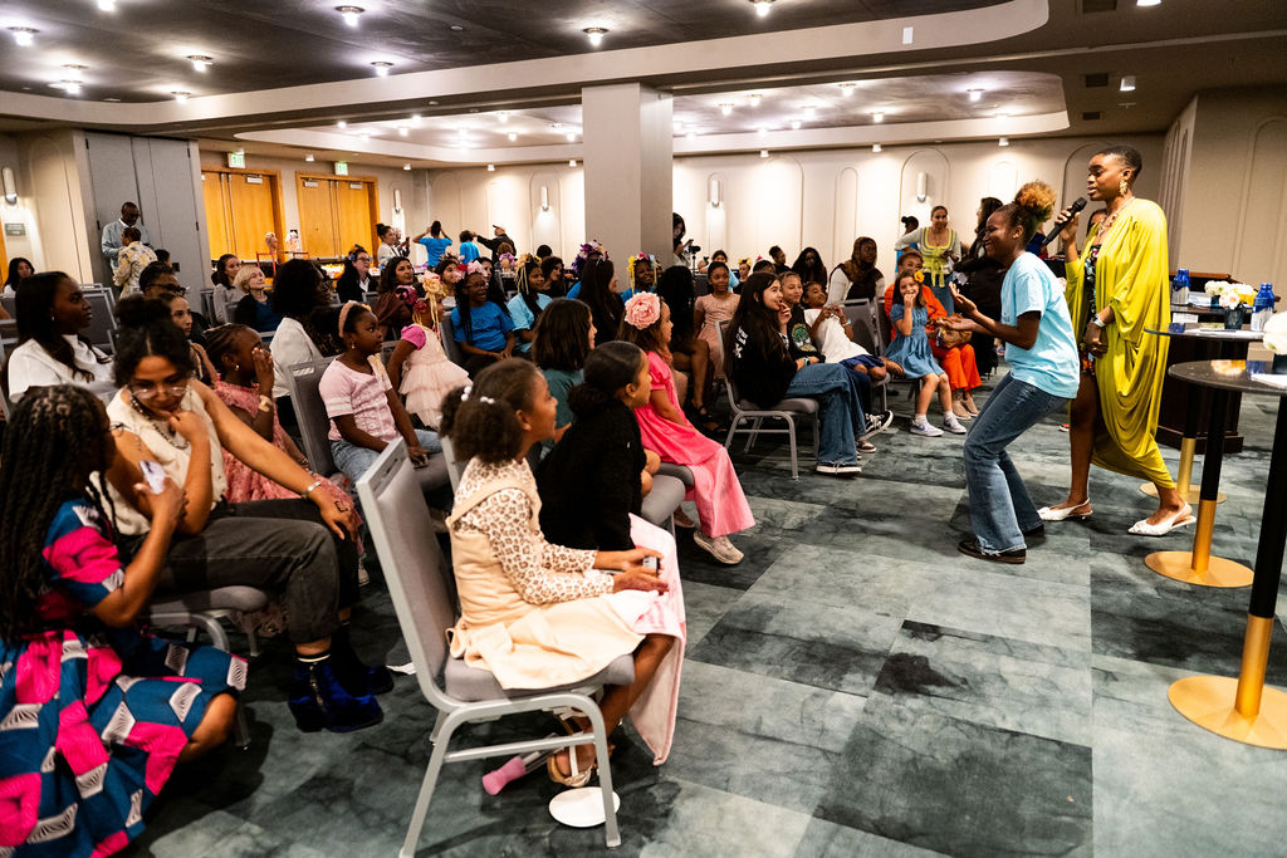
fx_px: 858
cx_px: 644
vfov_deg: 53.1
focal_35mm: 24
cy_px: 429
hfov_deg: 73.7
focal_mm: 24
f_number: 2.8
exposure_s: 1/100
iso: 2500
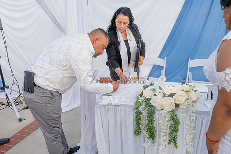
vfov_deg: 42.3
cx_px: 116
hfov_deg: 60.3
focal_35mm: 31
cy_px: 77
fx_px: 199
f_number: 6.3
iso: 200
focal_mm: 31
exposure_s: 1/125
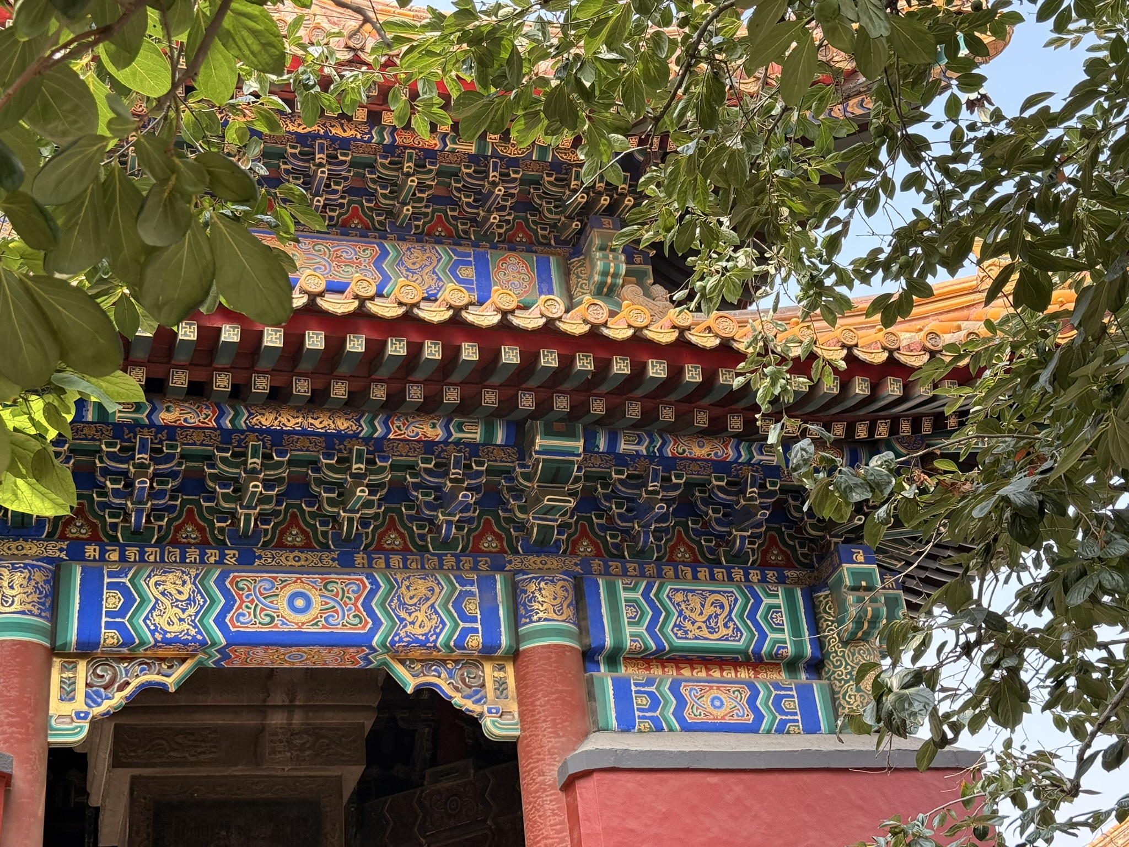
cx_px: 564
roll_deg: +6.7
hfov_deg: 39.7
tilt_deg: +30.5
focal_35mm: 48
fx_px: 1566
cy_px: 424
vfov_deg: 30.3
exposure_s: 1/527
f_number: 1.78
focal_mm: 6.76
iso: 100
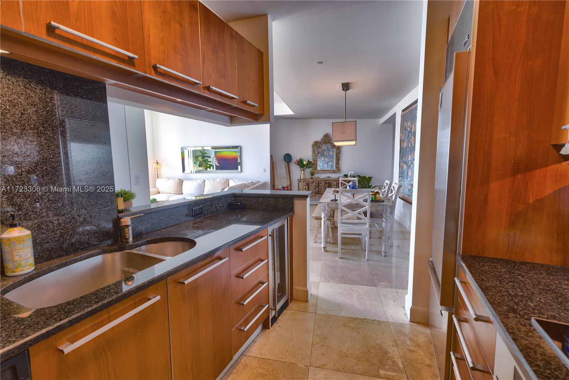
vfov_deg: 77.3
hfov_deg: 100.4
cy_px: 190
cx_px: 284
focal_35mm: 15
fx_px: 237
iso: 200
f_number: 8
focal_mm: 15
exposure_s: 1/2.5
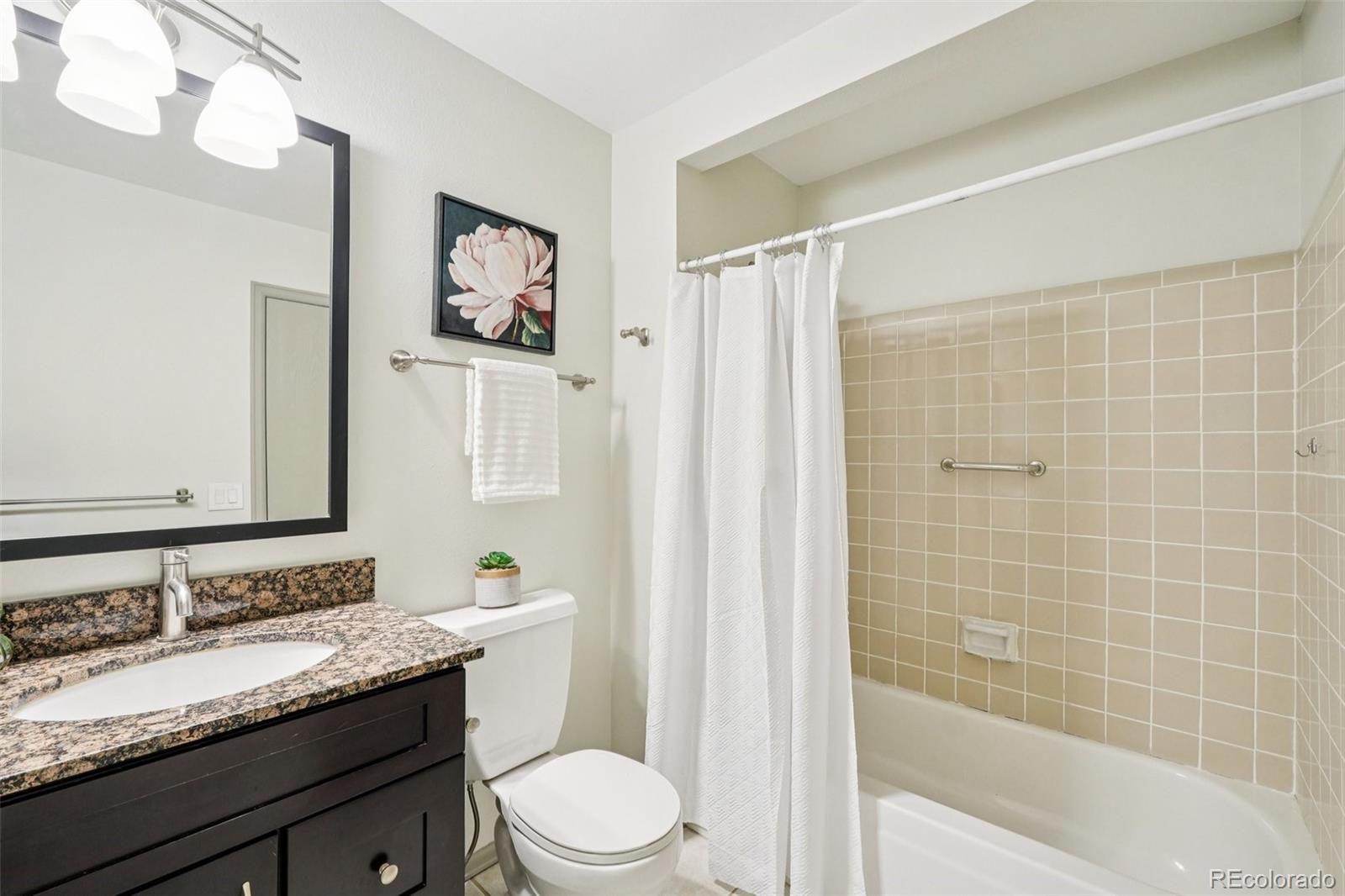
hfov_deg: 100.4
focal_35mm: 15
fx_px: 560
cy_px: 448
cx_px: 672
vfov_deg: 77.3
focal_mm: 10
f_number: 8
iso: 800
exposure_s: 1/6
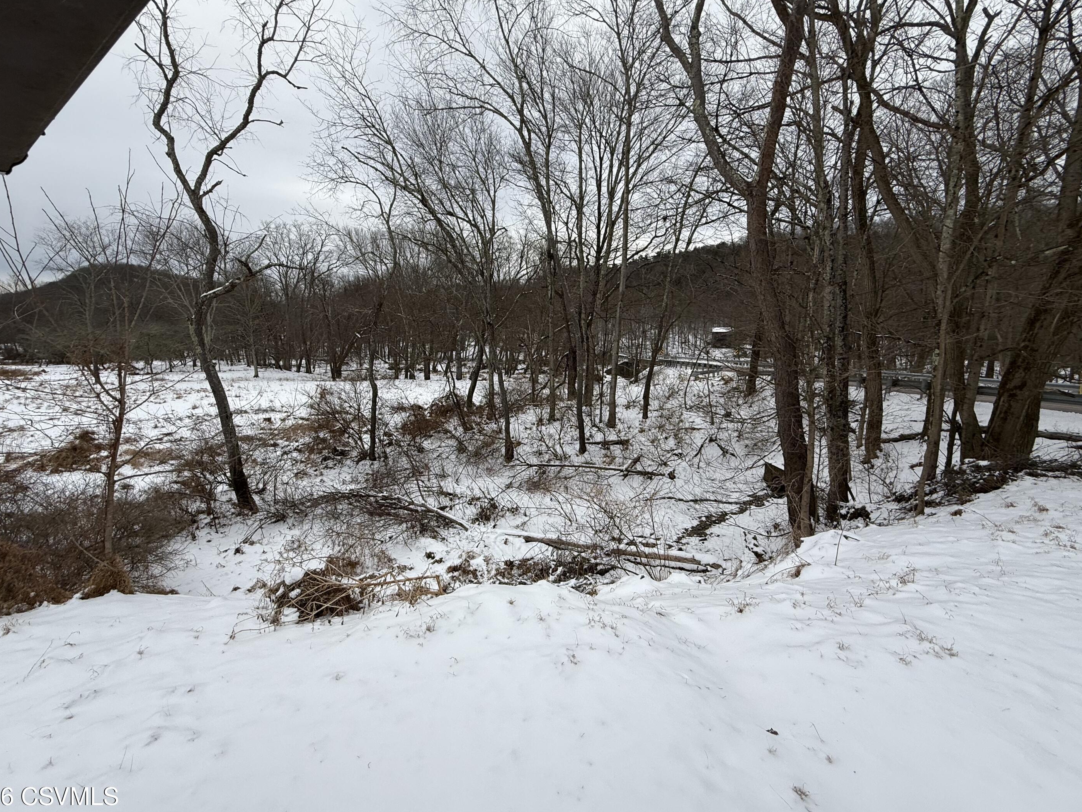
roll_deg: +0.2
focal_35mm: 15
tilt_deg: -6.7
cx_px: 519
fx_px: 469
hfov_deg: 98.1
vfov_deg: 81.7
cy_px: 401
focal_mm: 2.22
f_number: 2.2
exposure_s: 1/506
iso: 50
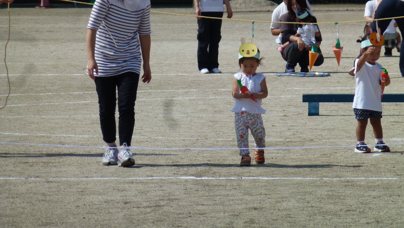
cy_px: 85
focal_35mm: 332
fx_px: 3557
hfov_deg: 6.5
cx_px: 202
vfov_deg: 3.7
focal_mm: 54.5
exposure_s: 1/1000
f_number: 5.7
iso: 100
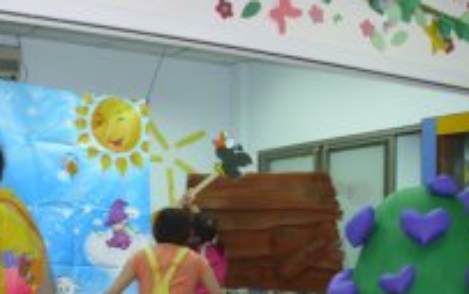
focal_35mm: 73
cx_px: 150
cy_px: 319
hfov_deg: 28.0
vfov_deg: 17.3
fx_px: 933
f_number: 3
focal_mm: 6.2
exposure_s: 1/60
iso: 200
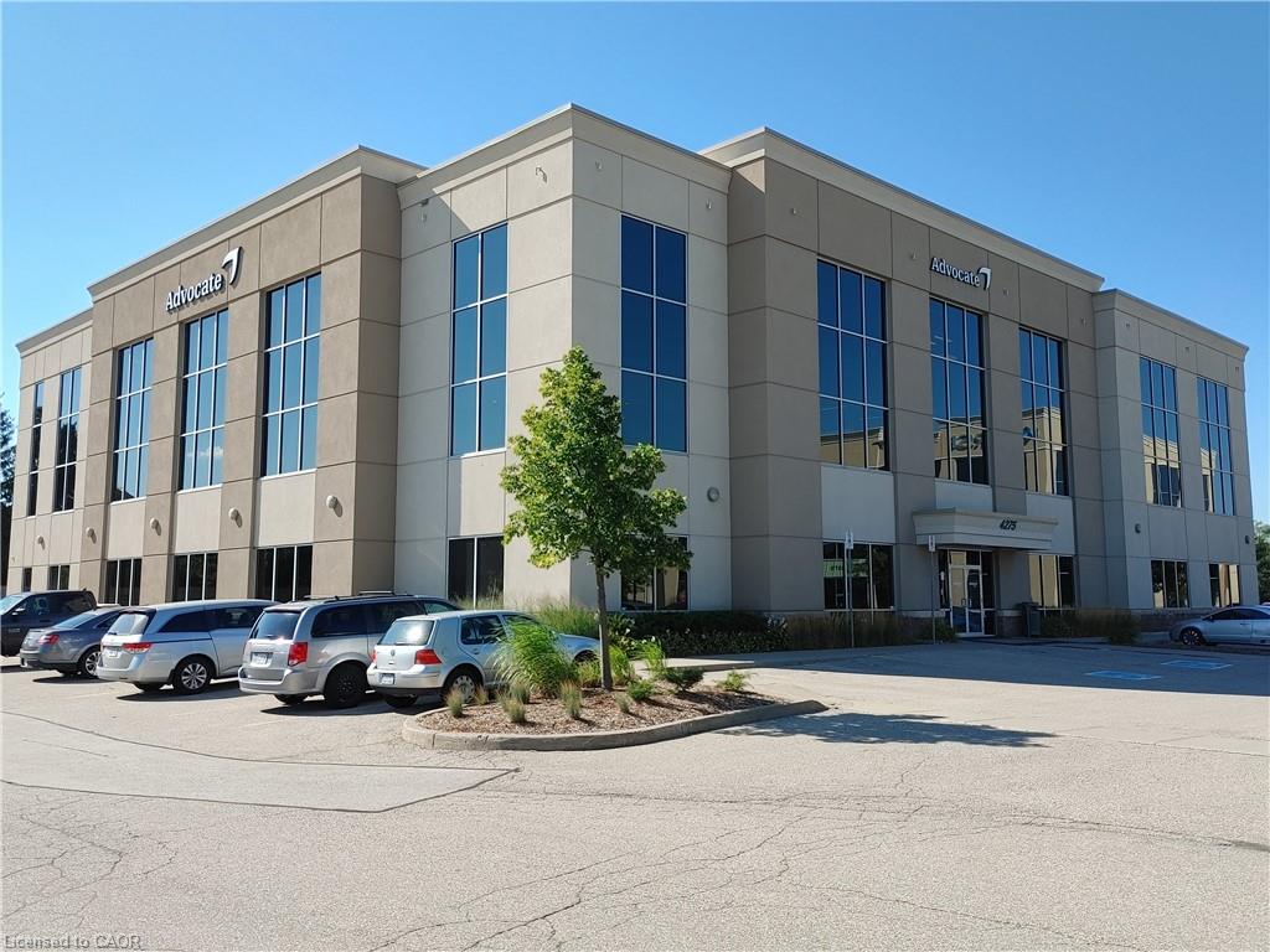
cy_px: 476
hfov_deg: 58.4
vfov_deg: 45.4
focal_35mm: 31
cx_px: 635
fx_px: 1137
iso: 50
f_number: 1.8
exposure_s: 1/1176
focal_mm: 4.81
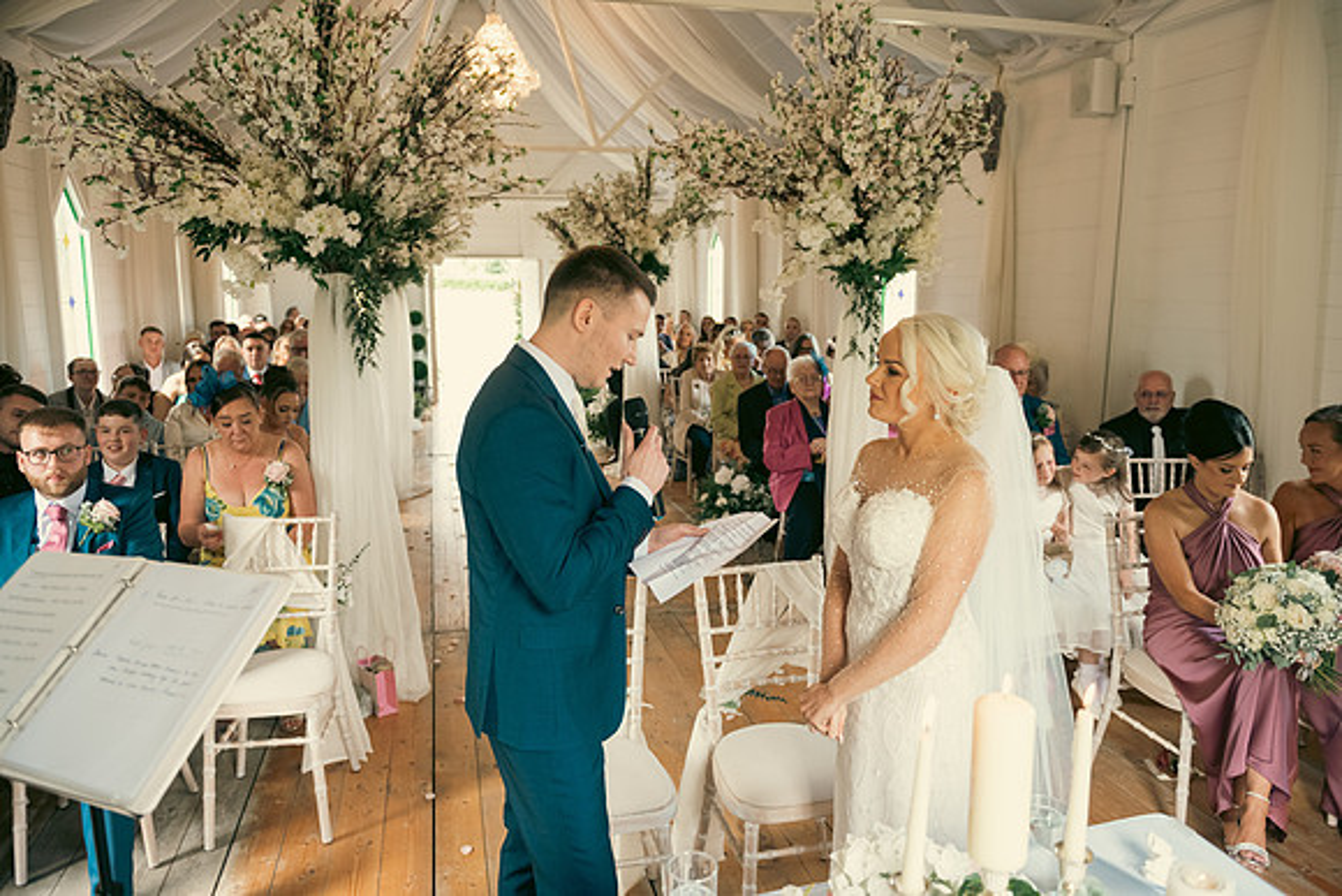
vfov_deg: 53.2
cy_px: 448
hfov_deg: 73.7
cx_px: 671
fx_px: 895
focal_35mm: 24
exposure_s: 1/160
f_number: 3.5
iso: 640
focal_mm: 24
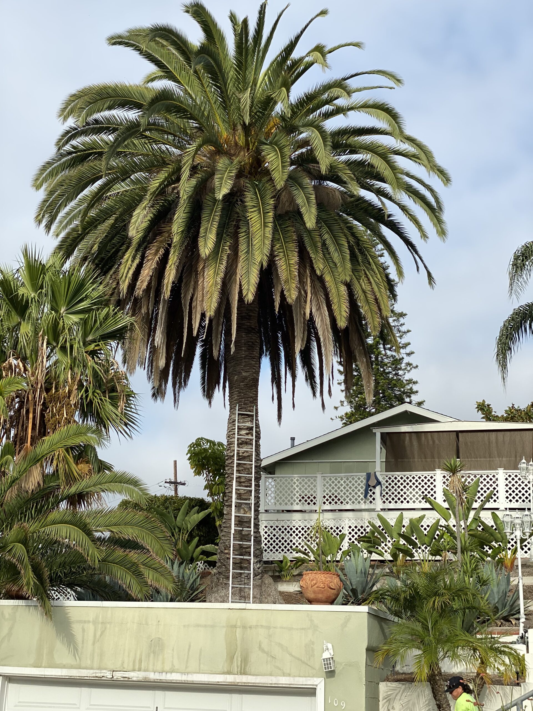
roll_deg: -3.2
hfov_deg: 28.0
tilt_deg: +18.1
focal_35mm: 52
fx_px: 1068
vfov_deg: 36.8
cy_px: 356
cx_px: 266
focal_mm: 6
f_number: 2
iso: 20
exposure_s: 1/1497
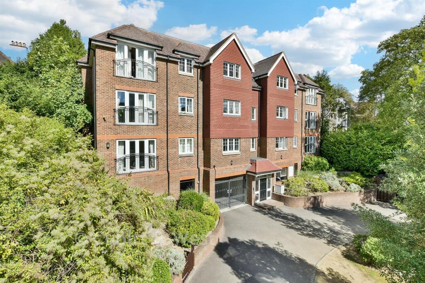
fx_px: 177
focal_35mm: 15
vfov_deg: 77.3
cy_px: 142
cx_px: 212
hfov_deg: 100.4
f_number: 13
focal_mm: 10
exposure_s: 1/100
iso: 160
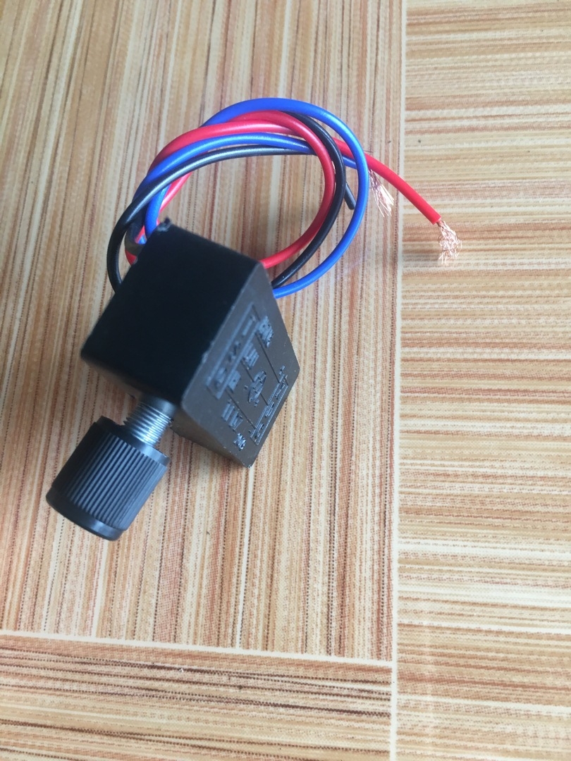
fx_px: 638
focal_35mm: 29
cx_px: 286
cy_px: 380
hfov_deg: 48.2
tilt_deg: -71.8
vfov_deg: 61.7
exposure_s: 1/33
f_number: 2.2
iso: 50
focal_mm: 4.15
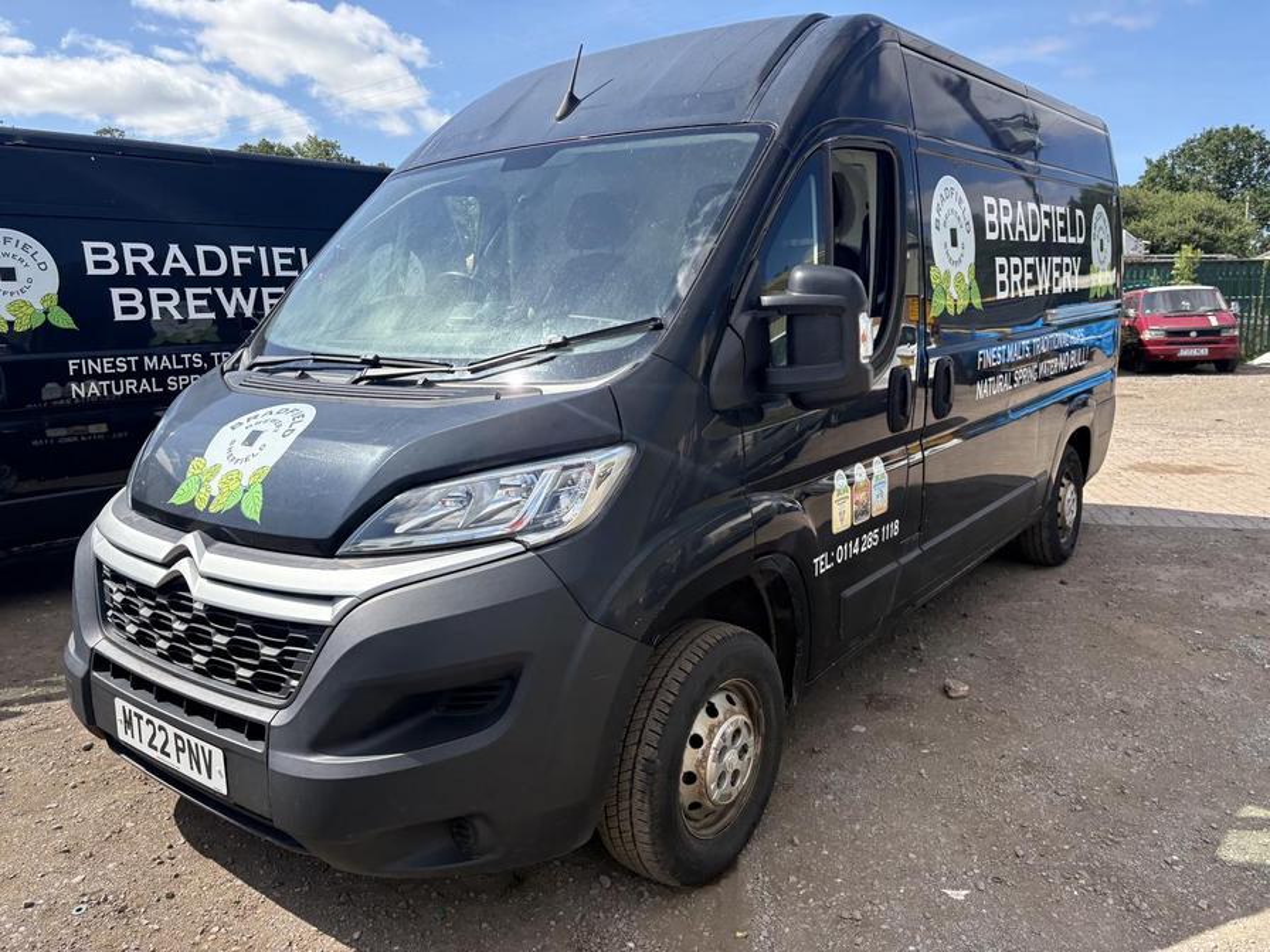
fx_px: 954
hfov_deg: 67.3
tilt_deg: -8.1
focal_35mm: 26
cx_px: 635
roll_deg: -1.7
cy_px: 476
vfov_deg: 53.1
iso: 64
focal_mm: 5.96
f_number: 1.6
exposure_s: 1/2364
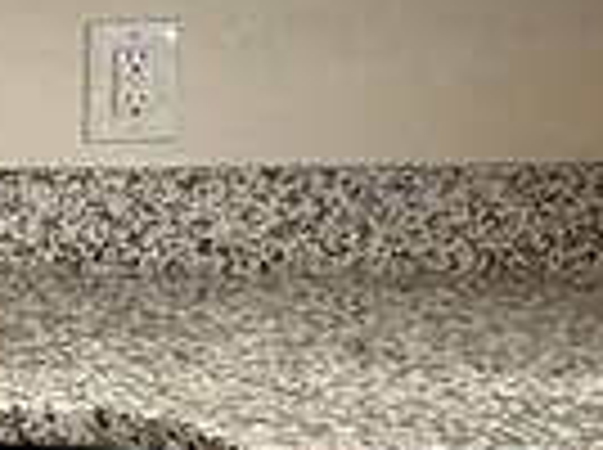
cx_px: -1292
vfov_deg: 13.8
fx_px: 1861
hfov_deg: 10.8
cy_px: 158
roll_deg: +2.1
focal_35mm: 107
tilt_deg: -4.3
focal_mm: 2.22
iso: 500
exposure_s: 1/60
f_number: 2.2
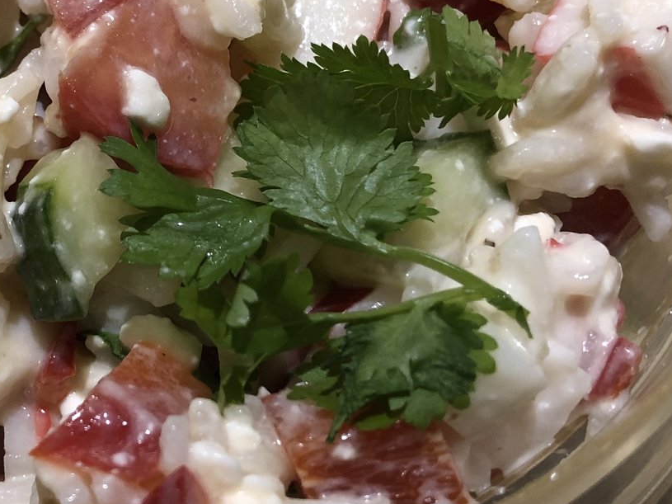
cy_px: 77
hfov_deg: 28.8
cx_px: 135
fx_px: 1281
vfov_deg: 21.9
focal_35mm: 66
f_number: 1.8
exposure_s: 1/33
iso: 32
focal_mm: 3.99
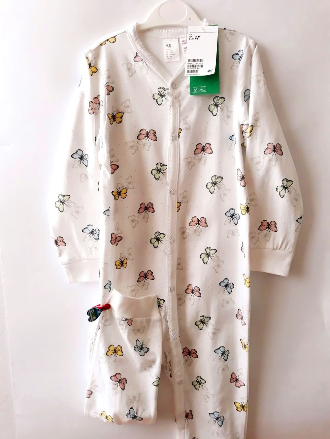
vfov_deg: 65.3
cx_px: 165
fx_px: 343
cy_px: 220
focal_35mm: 27
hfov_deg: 51.4
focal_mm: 3.71
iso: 125
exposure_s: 1/33
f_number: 1.7
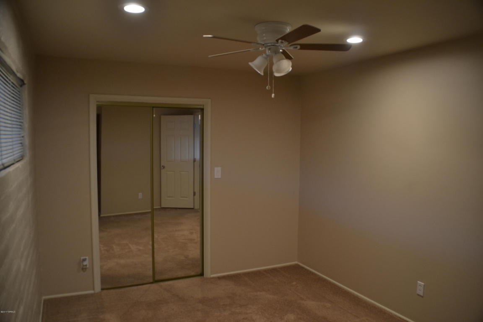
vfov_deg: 47.9
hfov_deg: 67.4
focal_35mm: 27
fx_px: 362
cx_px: 242
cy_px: 161
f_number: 3.5
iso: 400
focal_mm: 18
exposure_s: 1/8
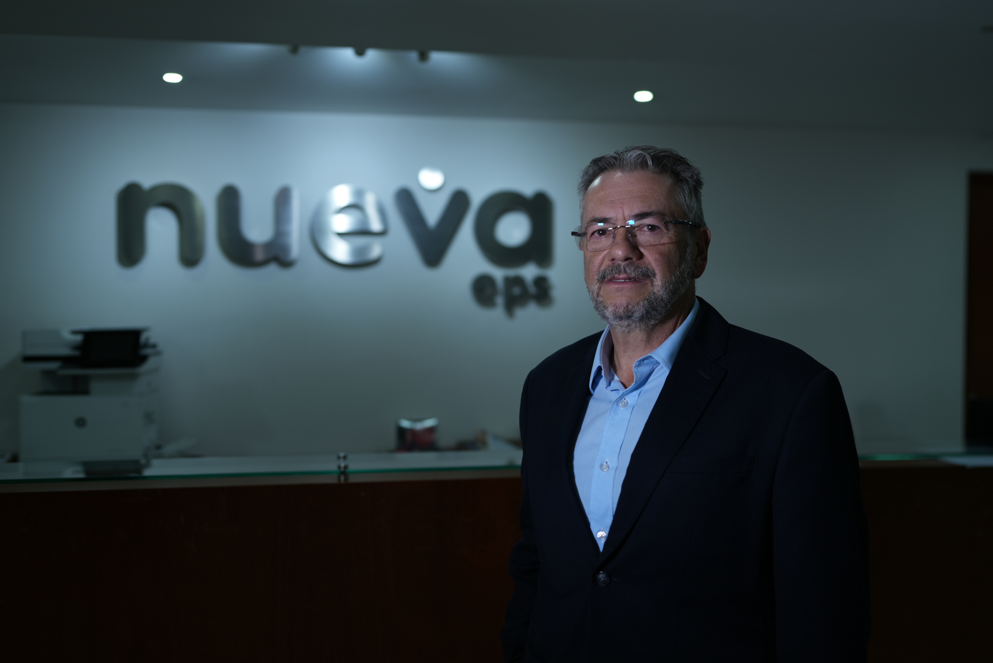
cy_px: 332
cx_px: 496
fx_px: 966
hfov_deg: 54.4
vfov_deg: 37.9
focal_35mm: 35
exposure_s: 1/125
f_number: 2
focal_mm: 35
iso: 100
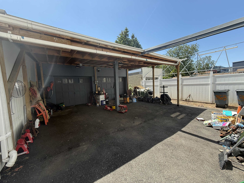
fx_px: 99
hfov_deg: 102.1
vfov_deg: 85.7
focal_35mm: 14
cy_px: 92
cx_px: 122
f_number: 2.2
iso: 64
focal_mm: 2.22
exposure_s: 1/638
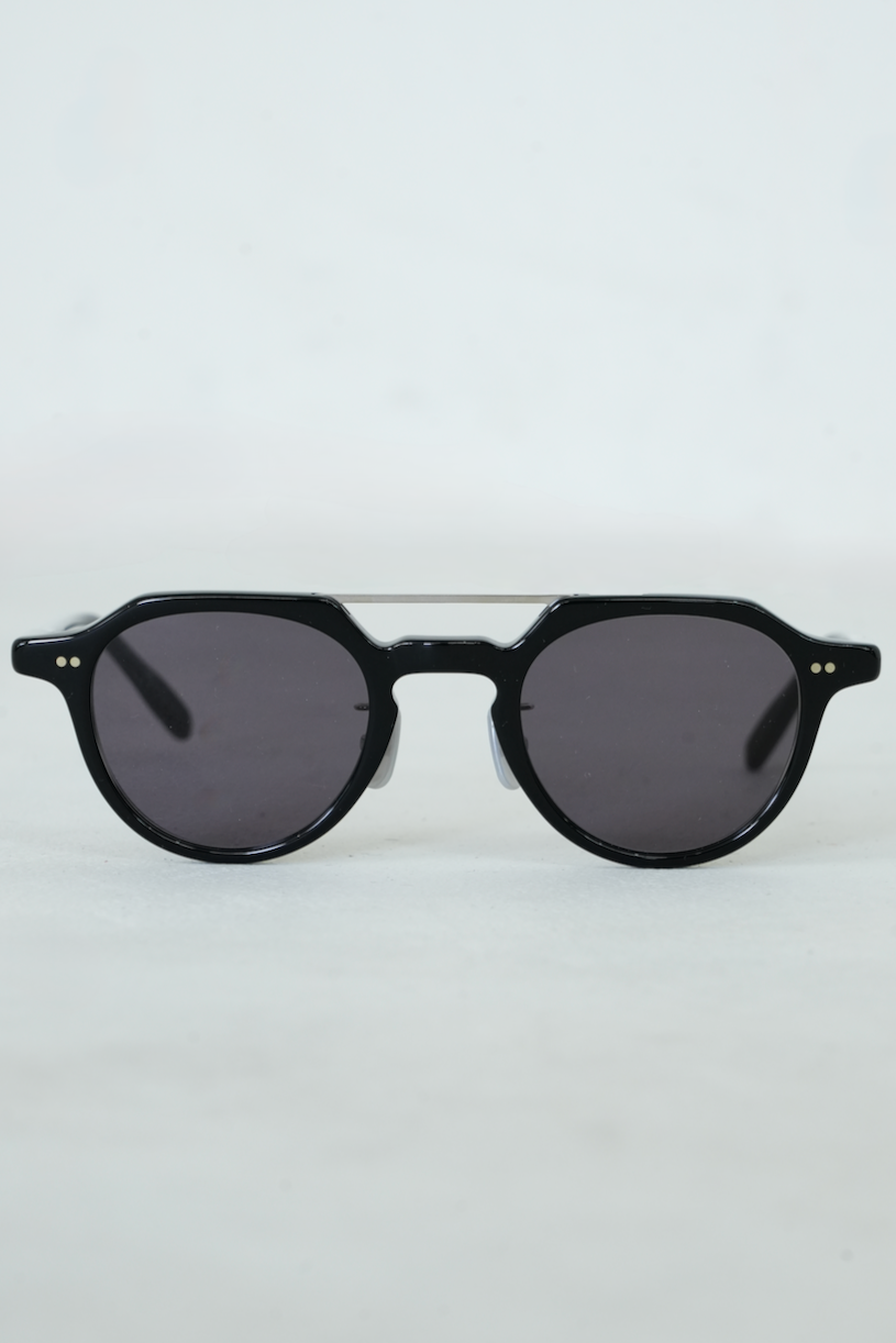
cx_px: 446
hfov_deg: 12.5
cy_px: 701
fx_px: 4105
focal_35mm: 110
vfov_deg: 18.6
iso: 1250
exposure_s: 1/30
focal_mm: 105
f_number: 11
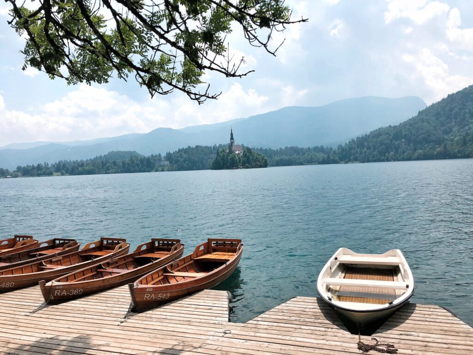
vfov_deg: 49.7
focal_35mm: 28
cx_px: 236
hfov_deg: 63.4
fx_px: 383
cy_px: 178
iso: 25
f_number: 1.8
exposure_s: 1/4367
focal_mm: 4
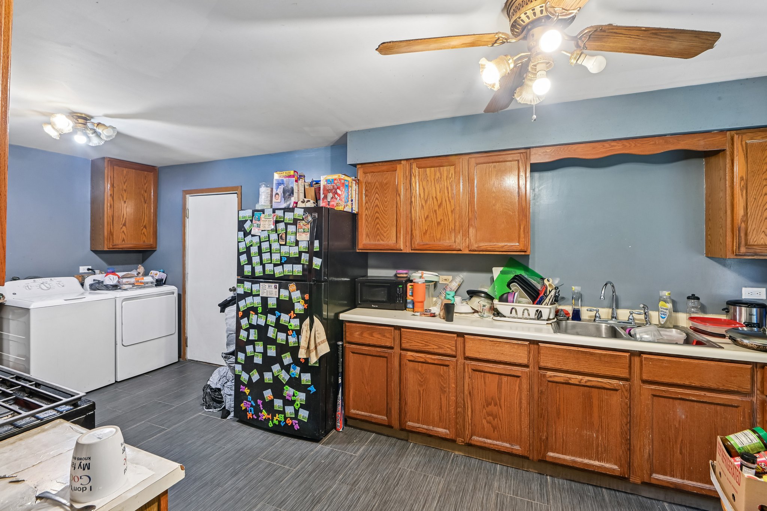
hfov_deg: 96.7
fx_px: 341
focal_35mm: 16
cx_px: 384
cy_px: 256
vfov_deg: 73.7
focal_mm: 16
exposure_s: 1.3
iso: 400
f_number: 13
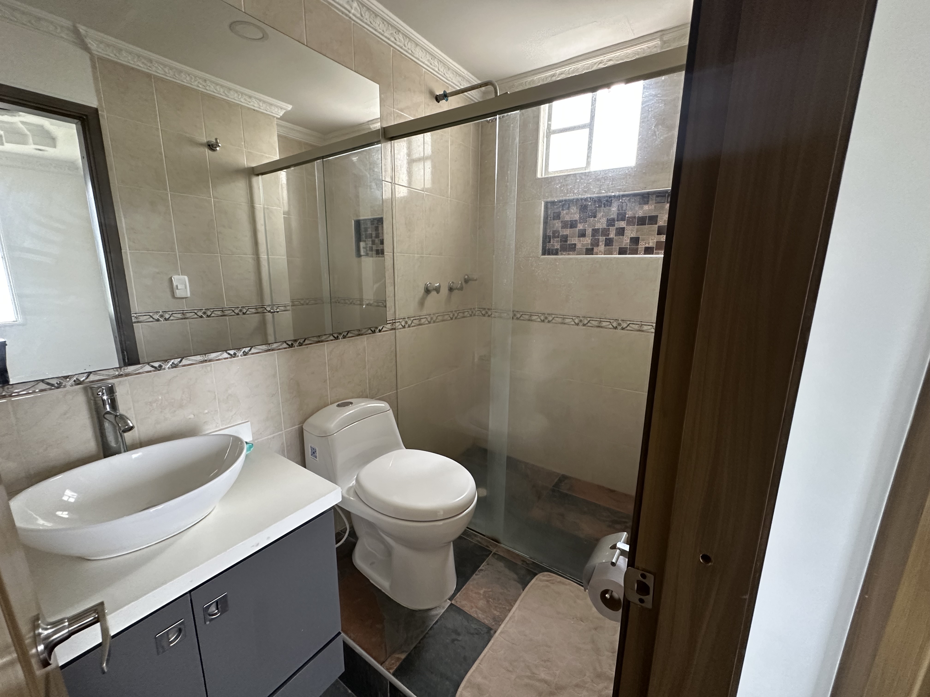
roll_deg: -0.9
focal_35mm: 14
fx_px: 376
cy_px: 348
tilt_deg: -11.3
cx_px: 465
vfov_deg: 85.7
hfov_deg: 102.1
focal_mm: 2.22
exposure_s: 1/64
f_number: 2.2
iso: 320
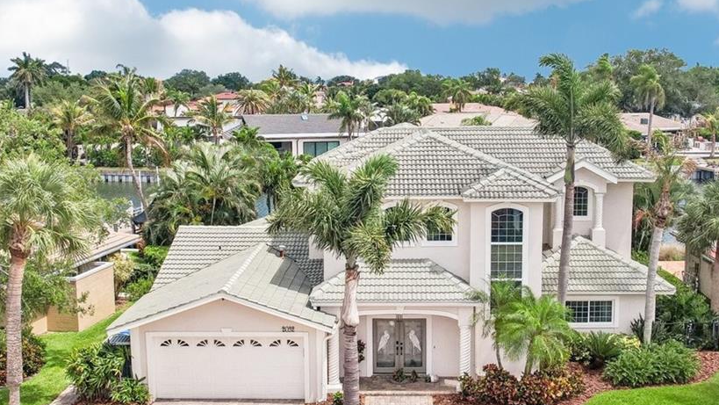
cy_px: 198
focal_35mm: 45
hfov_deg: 45.4
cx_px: 392
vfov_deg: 26.5
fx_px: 858
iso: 400
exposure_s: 1/1600
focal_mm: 8.4
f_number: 2.8
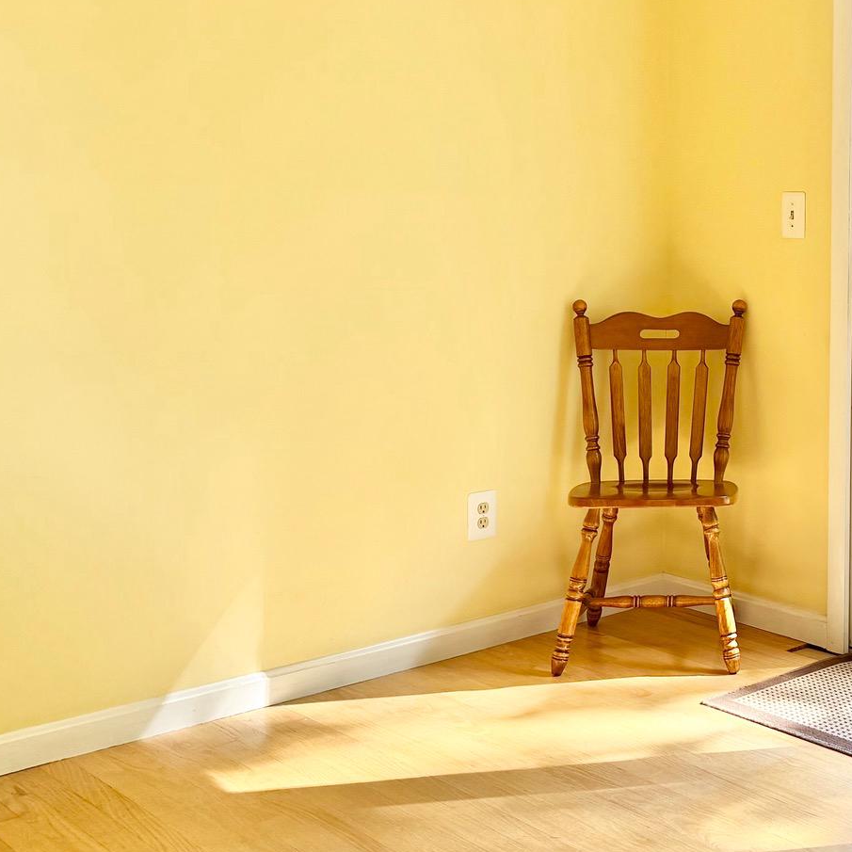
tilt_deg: -1.3
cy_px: 276
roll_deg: -0.3
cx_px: 817
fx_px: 1337
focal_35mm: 48
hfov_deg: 32.9
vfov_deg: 35.0
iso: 100
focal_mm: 6.76
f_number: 1.78
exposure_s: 1/514
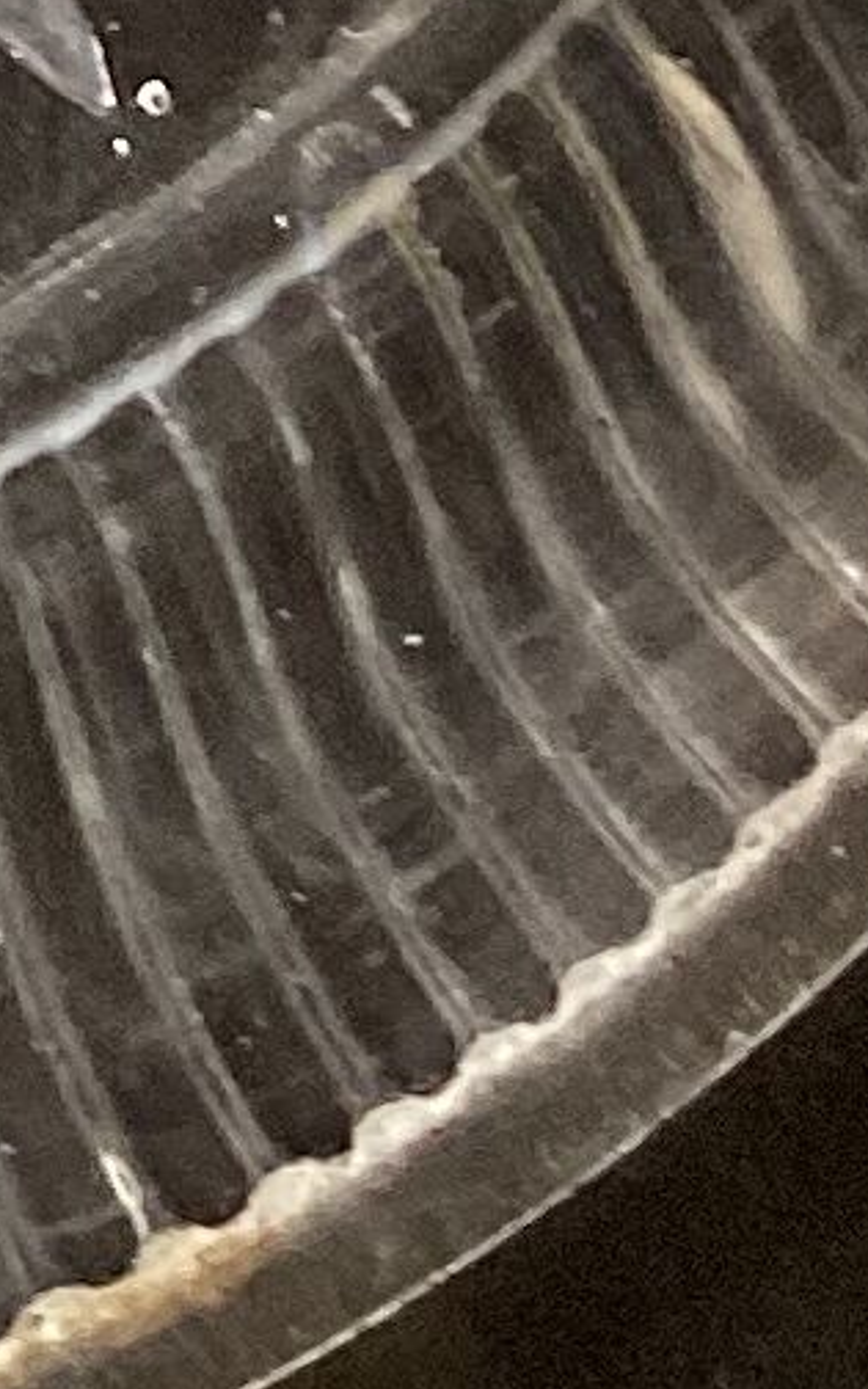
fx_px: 8062
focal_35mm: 213
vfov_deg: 8.9
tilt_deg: -54.9
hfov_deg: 5.8
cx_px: -1494
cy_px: -1976
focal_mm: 3.3
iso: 80
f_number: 2.4
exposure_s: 1/60
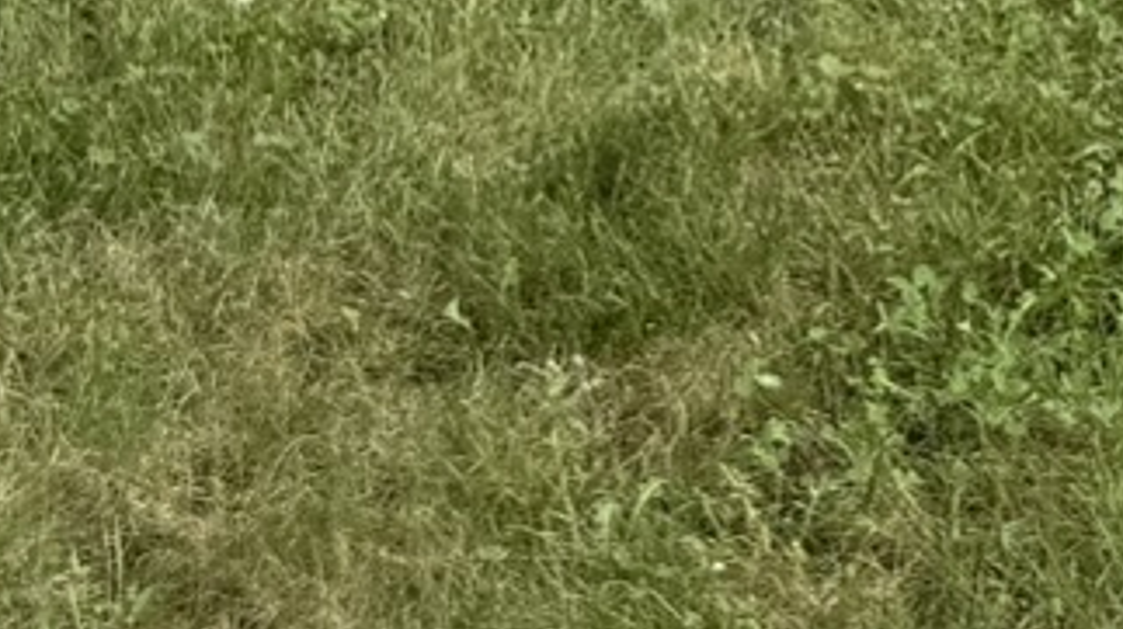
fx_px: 4939
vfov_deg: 5.9
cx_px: 1672
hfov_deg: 12.4
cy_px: -2036
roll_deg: +1.2
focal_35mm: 166
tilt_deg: -0.8
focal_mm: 6.76
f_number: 1.78
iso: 80
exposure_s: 1/1091
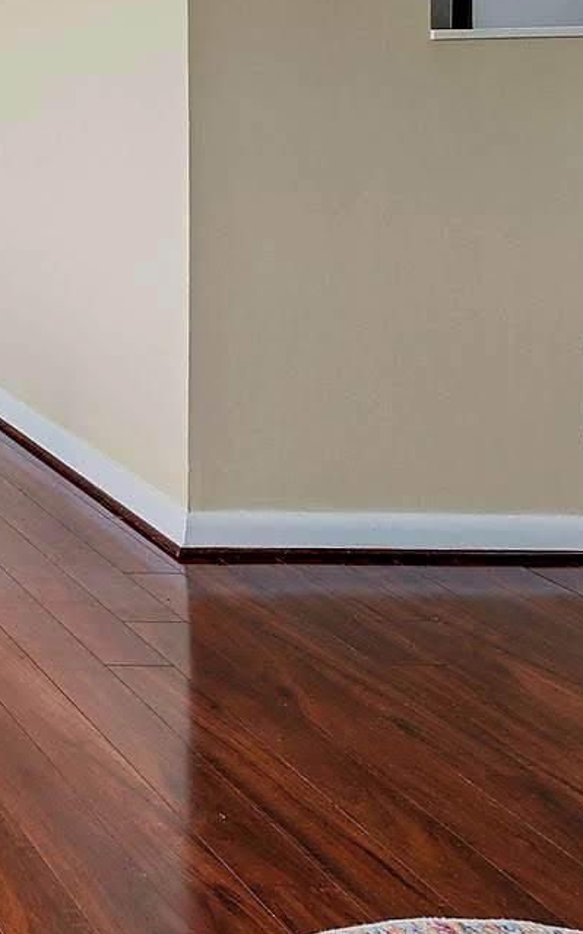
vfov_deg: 37.5
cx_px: -590
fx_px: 1247
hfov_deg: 17.9
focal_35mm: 49
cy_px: 44
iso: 100
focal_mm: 10
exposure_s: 1/1.67
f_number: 8
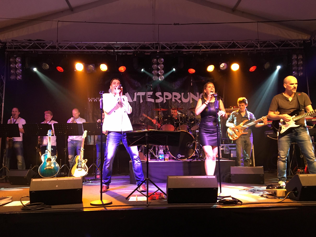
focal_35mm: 29
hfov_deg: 61.7
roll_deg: +1.1
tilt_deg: +6.7
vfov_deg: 48.2
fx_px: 265
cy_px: 118
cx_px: 158
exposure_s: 1/33
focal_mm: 4.15
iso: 160
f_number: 2.2
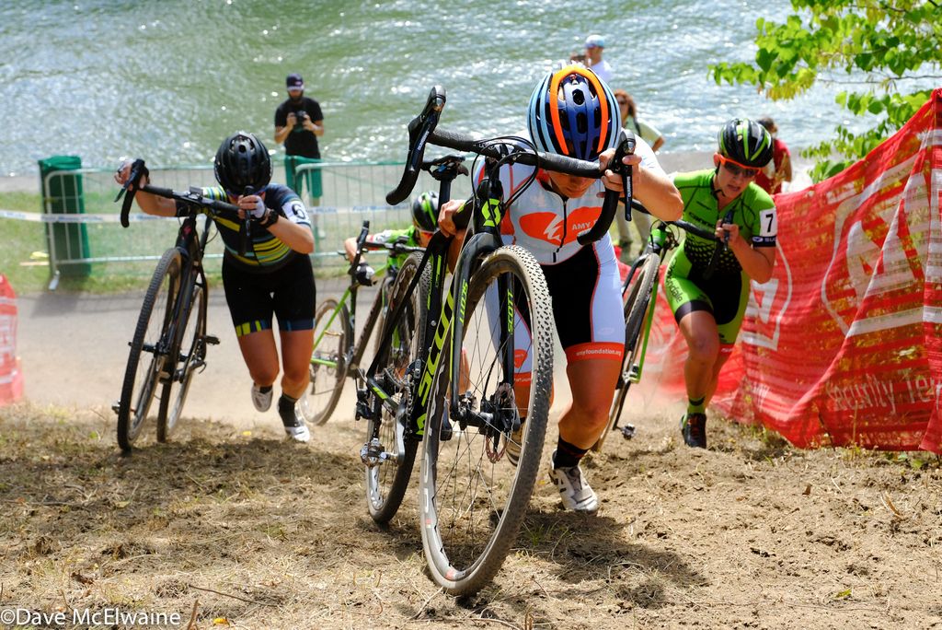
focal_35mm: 62
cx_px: 471
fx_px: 1623
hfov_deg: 32.4
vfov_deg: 21.9
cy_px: 315
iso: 1000
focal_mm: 41.4
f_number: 5.6
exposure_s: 1/1000
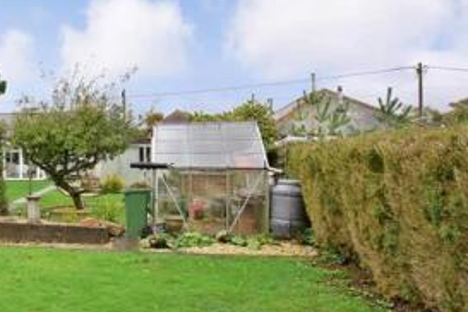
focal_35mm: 36
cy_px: 162
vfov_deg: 36.9
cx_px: -26
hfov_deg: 43.4
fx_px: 468
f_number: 8
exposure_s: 1/200
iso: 400
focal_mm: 10
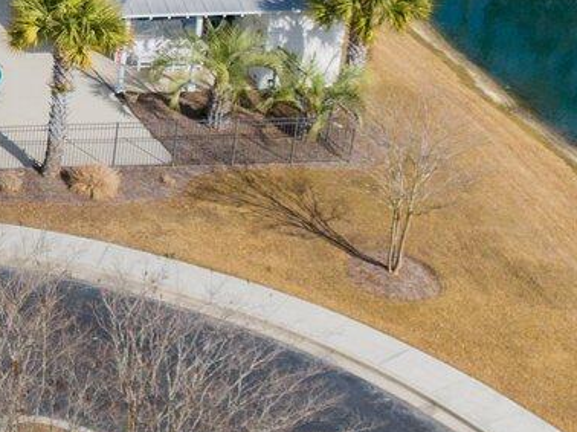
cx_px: -714
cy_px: -163
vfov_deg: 11.1
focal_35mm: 130
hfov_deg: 12.6
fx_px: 2166
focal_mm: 12.29
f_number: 2.8
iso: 100
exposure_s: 1/500
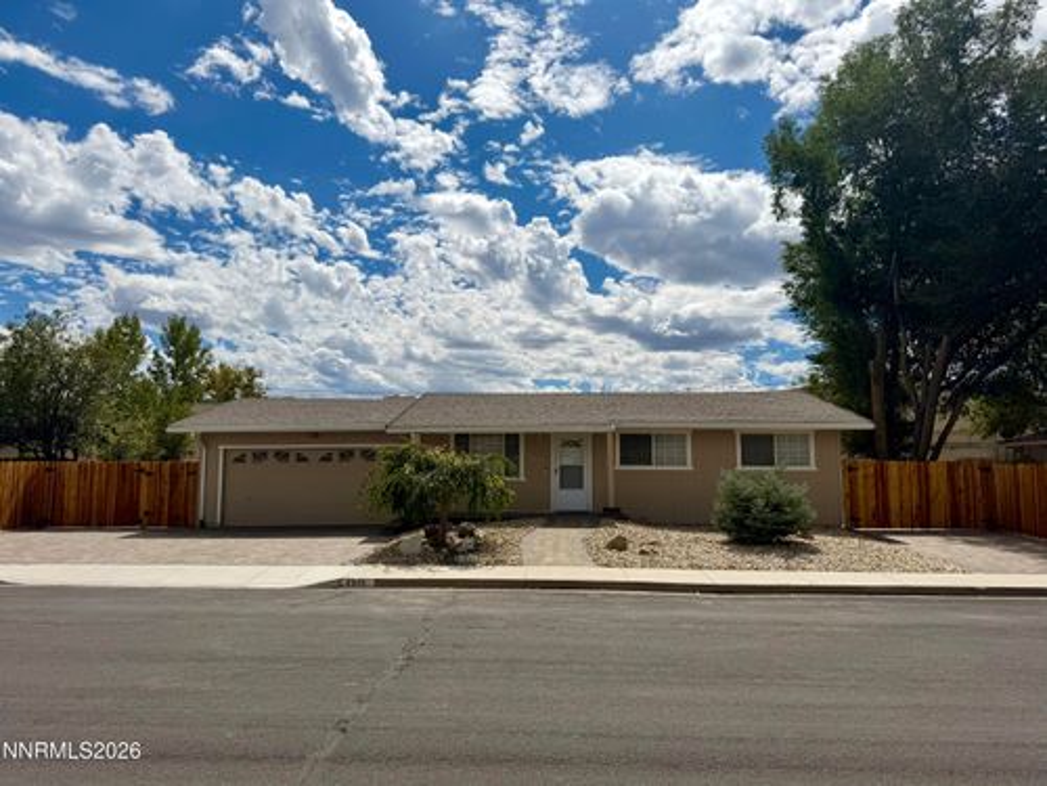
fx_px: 726
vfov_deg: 56.8
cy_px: 393
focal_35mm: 24
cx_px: 524
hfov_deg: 71.6
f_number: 1.78
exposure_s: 1/17544
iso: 80
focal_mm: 6.76
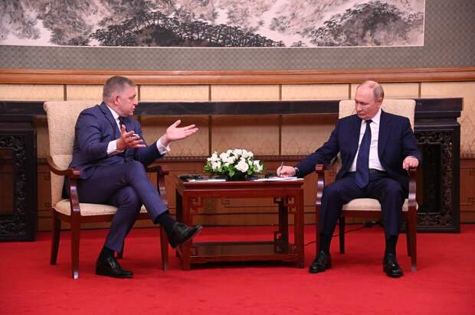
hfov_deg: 20.8
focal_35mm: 98
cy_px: 158
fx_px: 1292
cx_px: 238
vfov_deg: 13.9
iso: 7200
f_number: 5.3
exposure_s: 1/200
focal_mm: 98
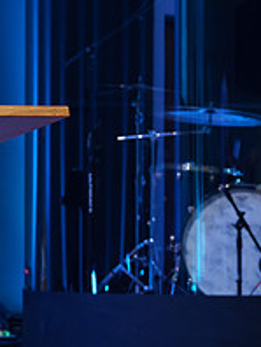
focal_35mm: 325
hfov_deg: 4.6
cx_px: 399
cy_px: 120
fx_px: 3260
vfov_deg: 6.1
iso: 1250
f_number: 2.8
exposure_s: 1/200
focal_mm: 99
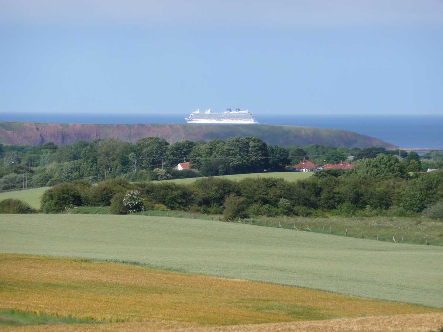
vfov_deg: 5.3
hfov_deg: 7.1
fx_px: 3583
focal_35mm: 280
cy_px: 166
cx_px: 222
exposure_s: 1/500
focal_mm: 47
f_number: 4.9
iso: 100
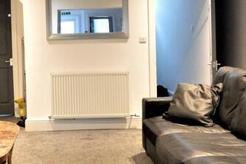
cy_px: 62
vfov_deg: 29.1
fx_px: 314
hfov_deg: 41.9
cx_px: 71
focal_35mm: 46
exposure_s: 1/40
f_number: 3.5
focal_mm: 10
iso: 3200
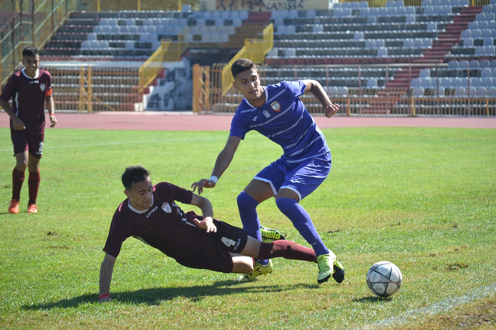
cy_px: 165
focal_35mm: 135
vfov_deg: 10.2
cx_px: 248
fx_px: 1860
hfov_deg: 15.2
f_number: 5
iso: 400
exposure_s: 1/1250
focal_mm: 90
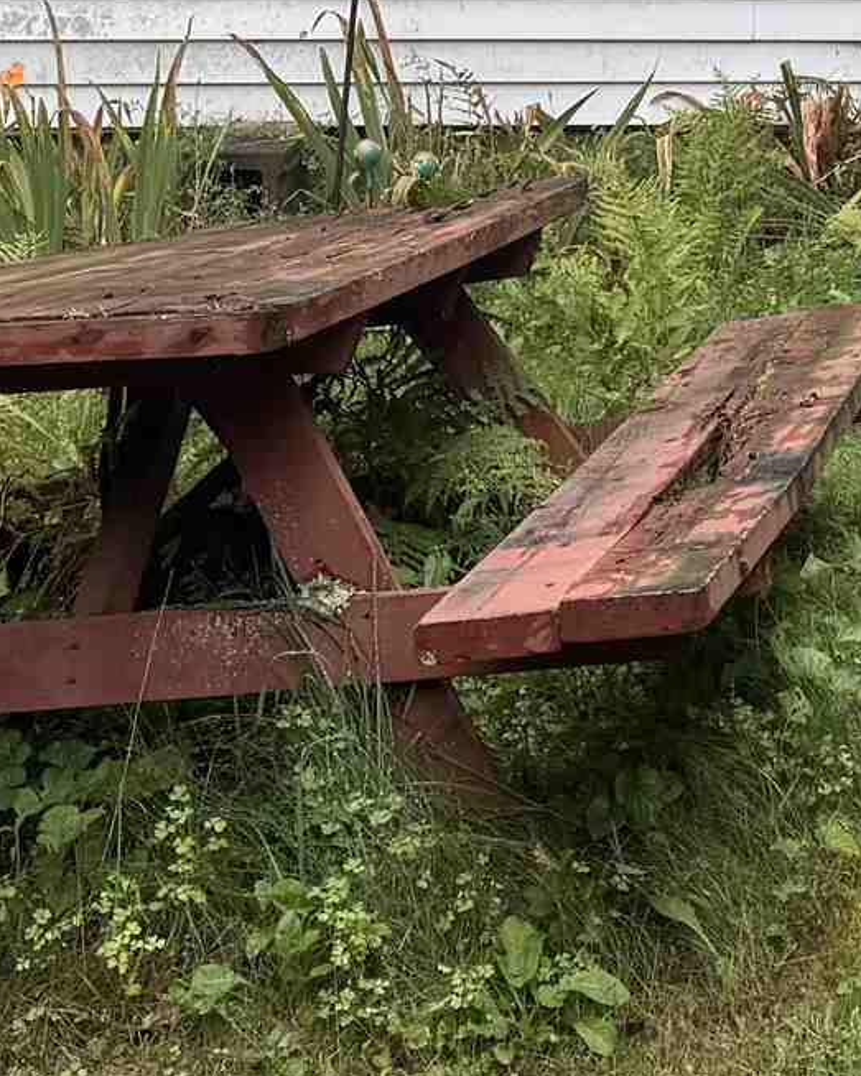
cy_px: -653
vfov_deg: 15.7
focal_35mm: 110
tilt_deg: +6.0
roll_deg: -1.7
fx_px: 3505
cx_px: 971
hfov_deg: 13.7
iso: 80
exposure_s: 1/553
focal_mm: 6.76
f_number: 1.78
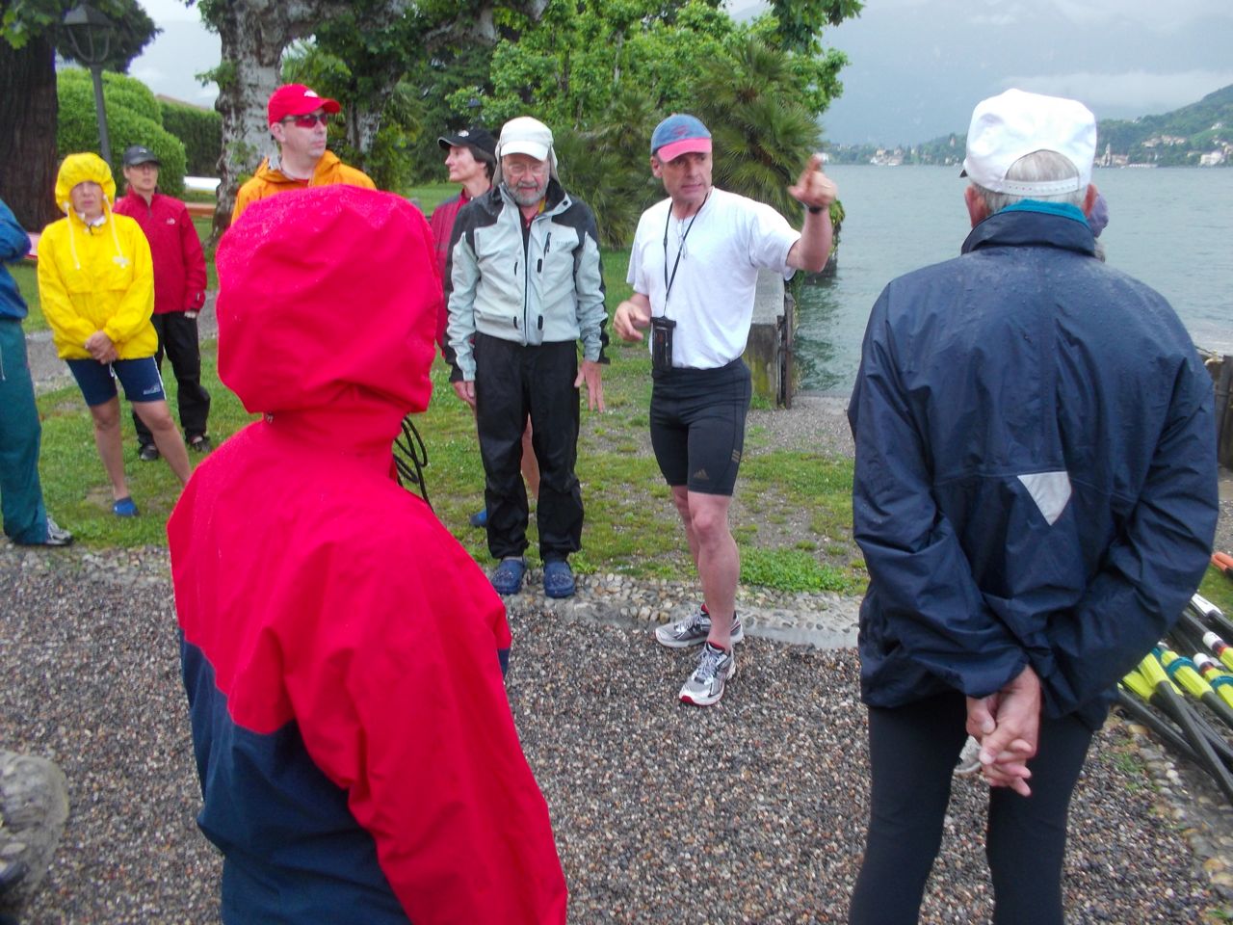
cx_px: 616
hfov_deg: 61.7
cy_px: 462
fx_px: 1033
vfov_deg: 48.2
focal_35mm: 29
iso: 80
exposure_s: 1/30
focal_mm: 4.1
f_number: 3.3
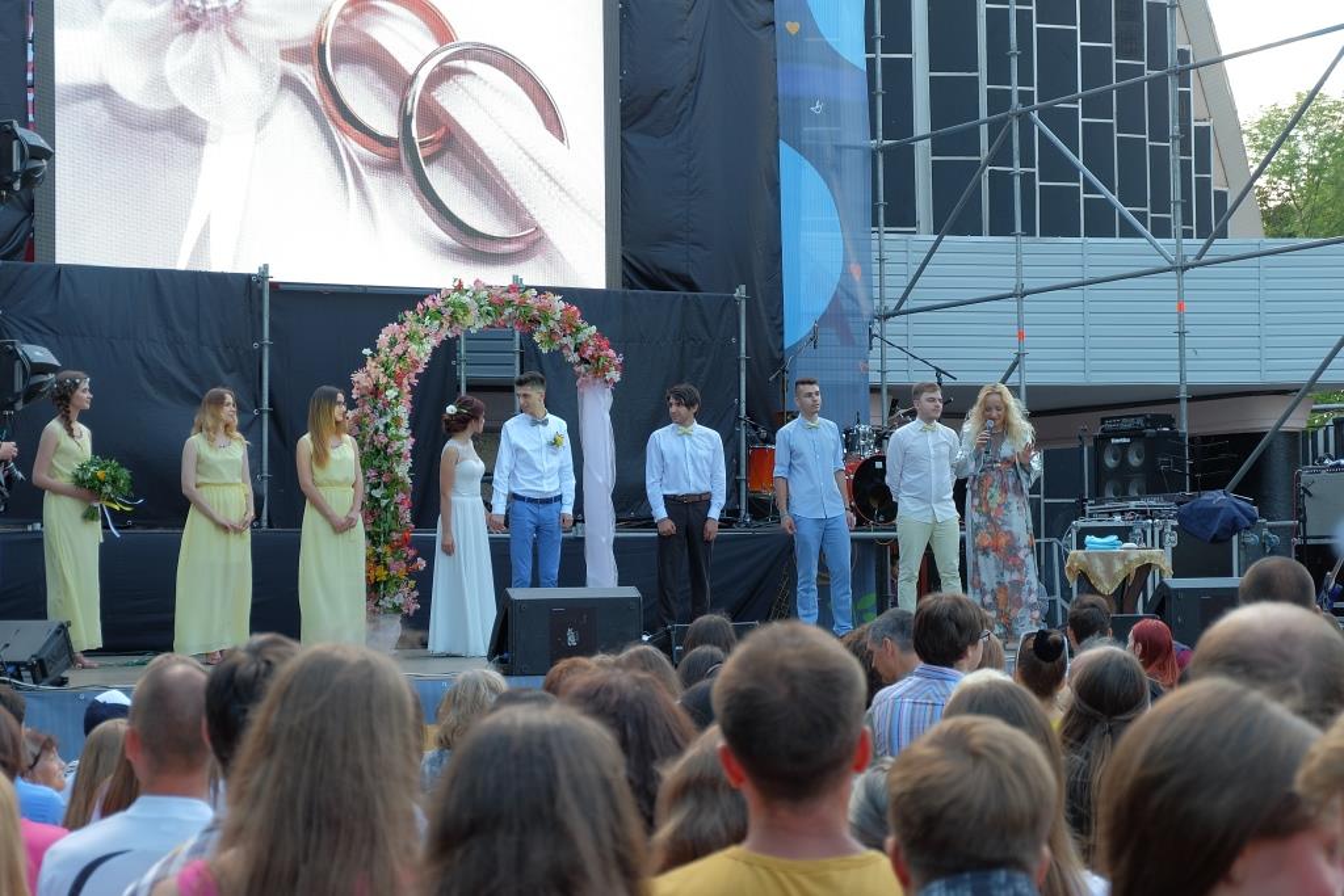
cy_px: 448
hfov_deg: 27.0
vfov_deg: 18.2
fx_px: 2800
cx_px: 672
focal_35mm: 75
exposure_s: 1/80
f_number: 5.6
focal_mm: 50
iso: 250
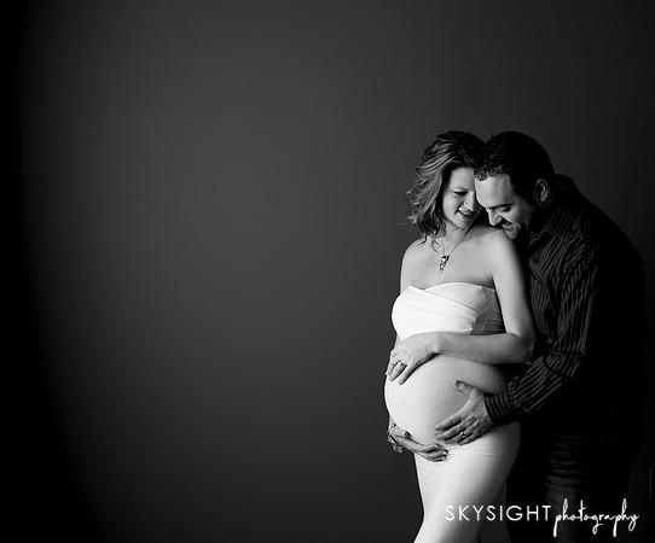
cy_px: 267
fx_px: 1189
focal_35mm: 60
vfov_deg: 25.8
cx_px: 368
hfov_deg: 30.8
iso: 400
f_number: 2.8
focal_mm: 50
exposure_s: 1/250
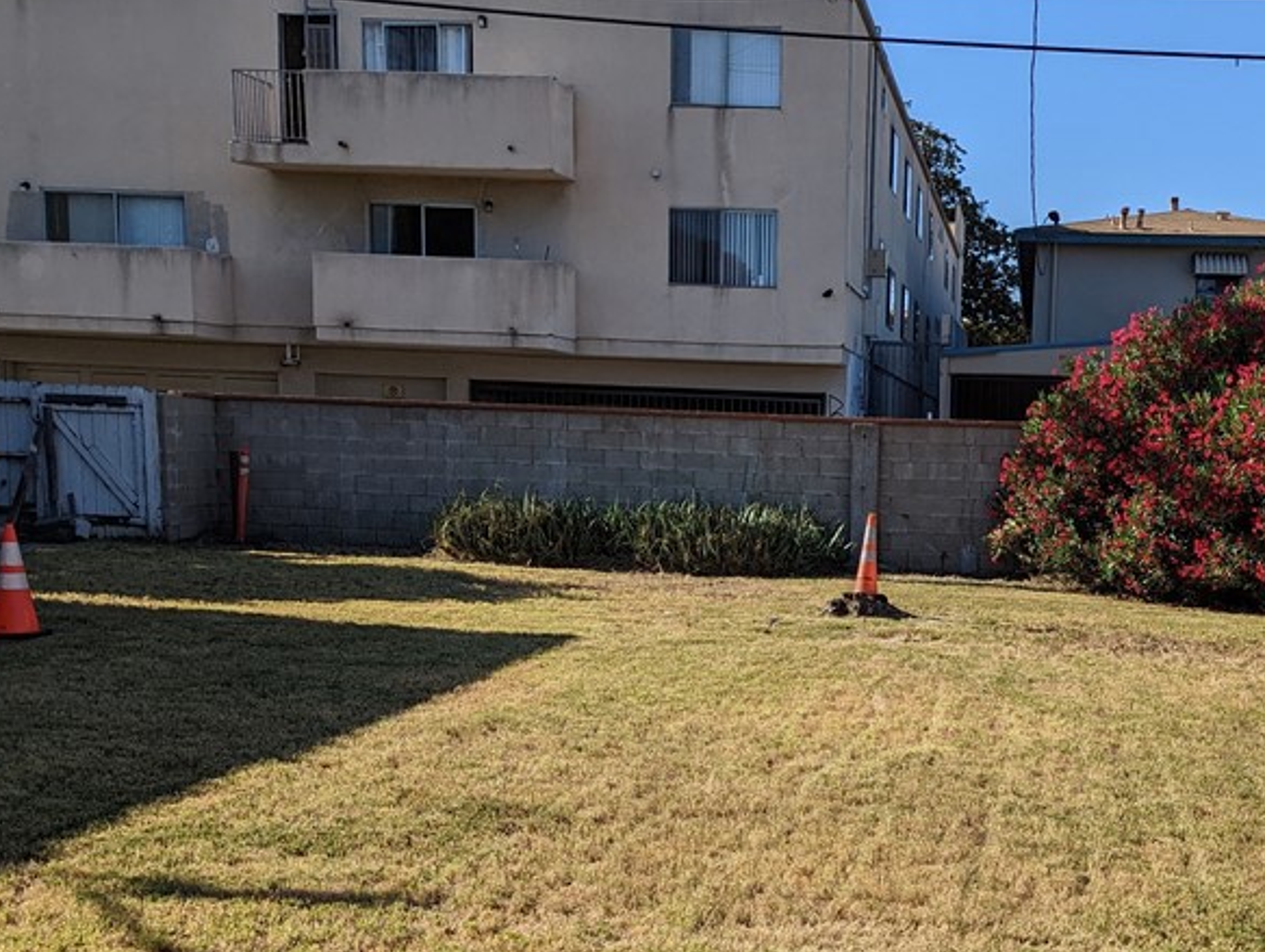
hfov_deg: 43.4
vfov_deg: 33.9
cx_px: 941
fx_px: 1537
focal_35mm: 42
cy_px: 677
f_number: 1.85
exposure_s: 1/2513
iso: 44
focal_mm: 6.81
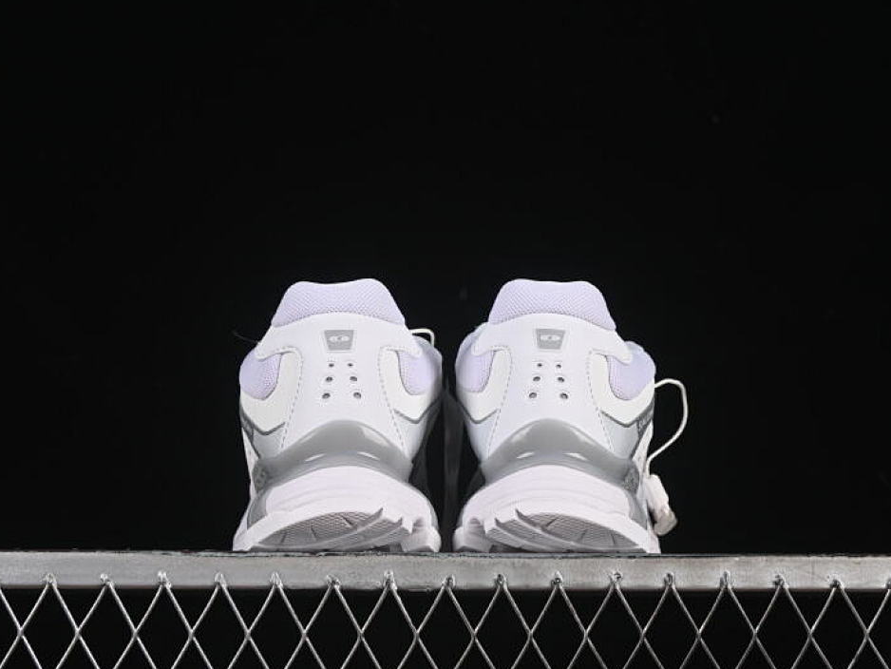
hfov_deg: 23.6
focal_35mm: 83
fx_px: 2137
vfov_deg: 17.8
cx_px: 460
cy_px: 338
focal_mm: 50
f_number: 8
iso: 160
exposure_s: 1/80
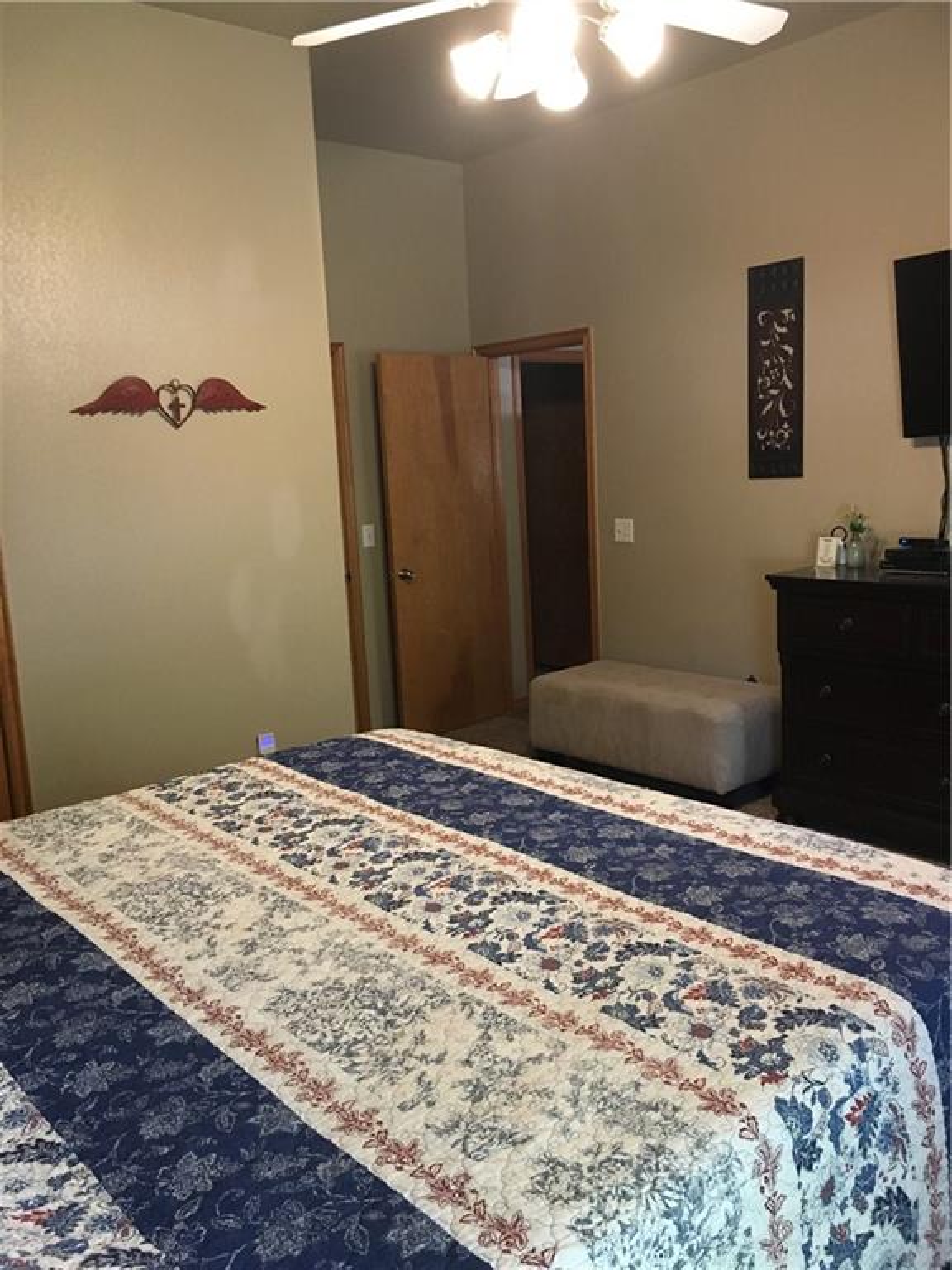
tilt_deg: -10.5
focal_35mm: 29
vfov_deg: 61.7
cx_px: 476
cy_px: 635
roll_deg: +2.1
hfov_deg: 48.2
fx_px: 1063
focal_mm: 4.15
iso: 200
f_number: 2.2
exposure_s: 1/30
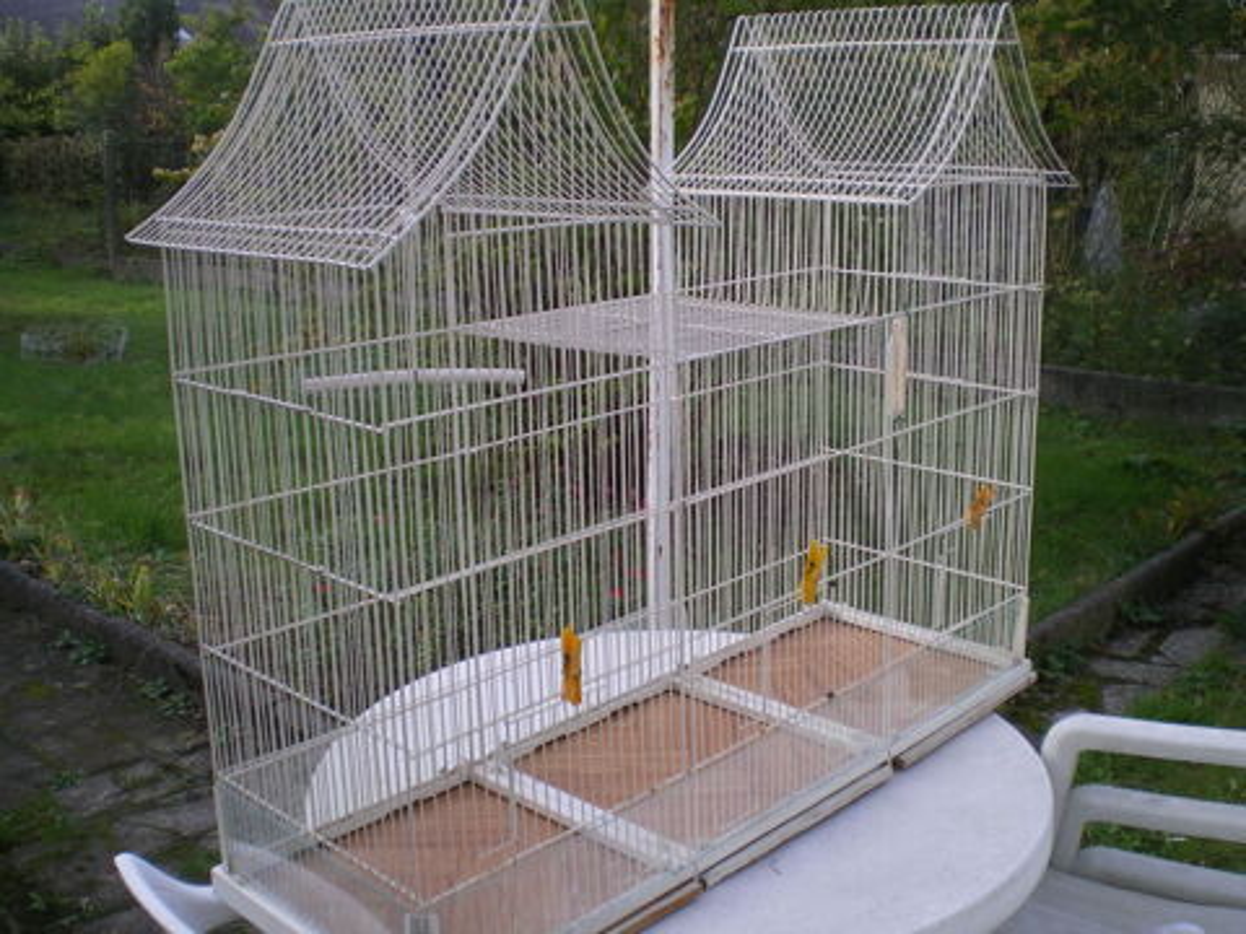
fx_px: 1368
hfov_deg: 49.0
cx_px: 623
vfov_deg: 37.7
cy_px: 467
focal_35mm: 38
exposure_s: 1/160
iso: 64
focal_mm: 6.3
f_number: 3.1
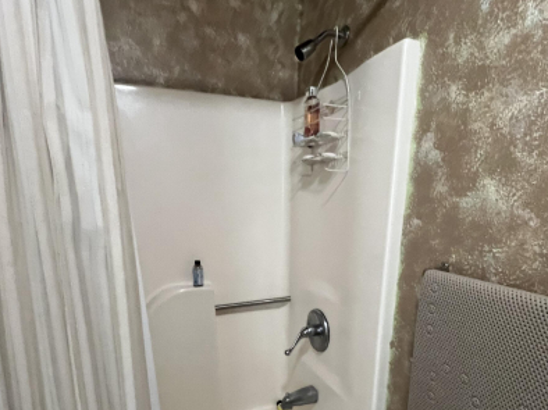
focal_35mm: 22
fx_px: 348
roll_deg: -0.5
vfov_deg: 58.8
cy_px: 292
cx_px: 287
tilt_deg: -14.8
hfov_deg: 76.4
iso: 500
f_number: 1.8
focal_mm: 1.57
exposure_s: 1/60
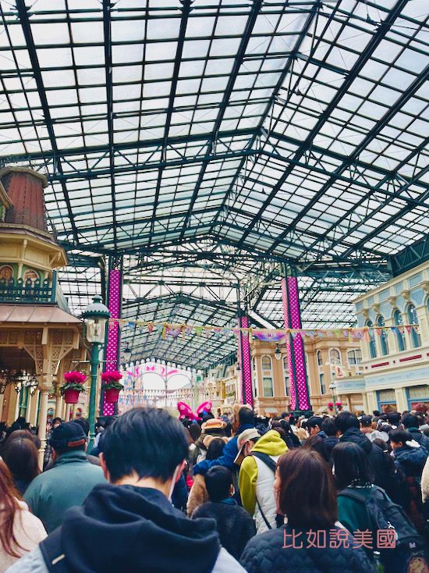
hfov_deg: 56.8
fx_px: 397
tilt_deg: +14.4
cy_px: 286
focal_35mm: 24
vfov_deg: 71.6
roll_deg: -0.5
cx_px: 214
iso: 80
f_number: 1.78
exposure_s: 1/1433
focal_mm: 6.86
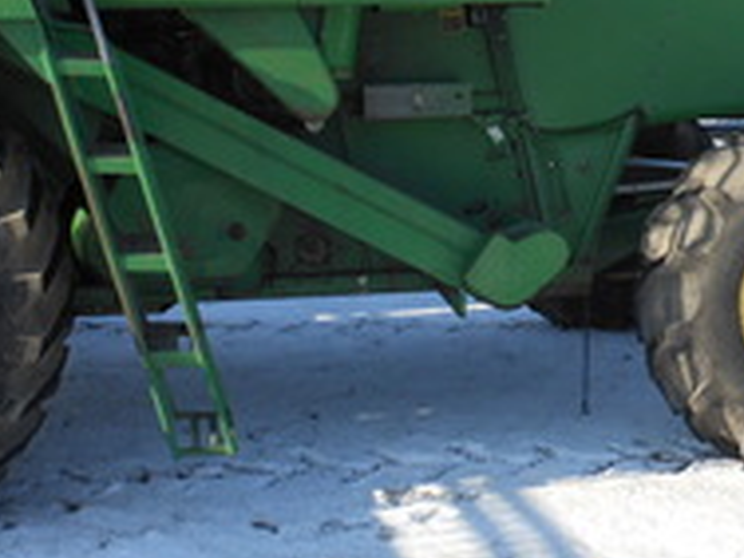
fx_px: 1741
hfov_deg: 24.0
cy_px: 4
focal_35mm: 81
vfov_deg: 17.8
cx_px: 475
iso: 80
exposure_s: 1/500
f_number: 3.7
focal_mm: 5
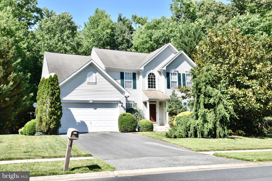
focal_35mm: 36
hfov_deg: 53.1
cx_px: 136
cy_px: 90
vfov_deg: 36.9
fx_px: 272
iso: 100
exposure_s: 1/50
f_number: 11
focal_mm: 24
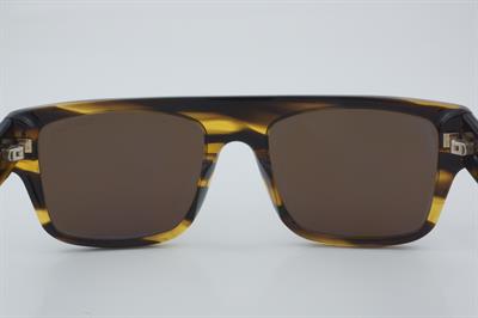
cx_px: 239
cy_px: 159
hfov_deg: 37.9
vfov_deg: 25.7
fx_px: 696
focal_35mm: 52
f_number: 32
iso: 100
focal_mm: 35
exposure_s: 1/4
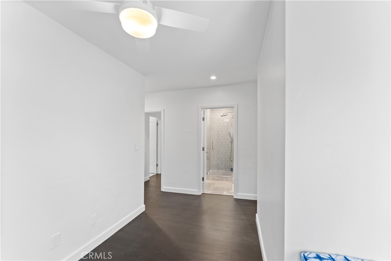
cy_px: 130
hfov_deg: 104.2
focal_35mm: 14
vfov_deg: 81.2
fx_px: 152
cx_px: 196
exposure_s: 1/1.25
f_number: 7.1
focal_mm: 14
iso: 100
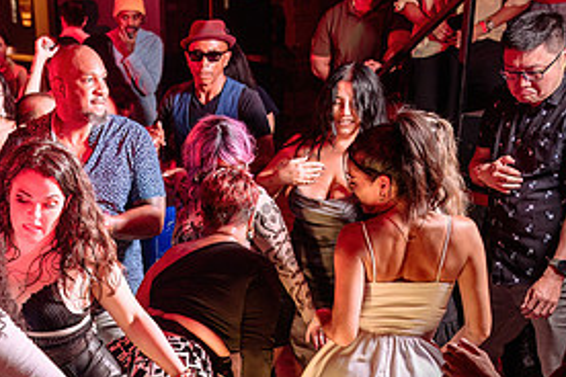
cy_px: 325
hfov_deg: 31.9
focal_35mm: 61
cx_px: 103
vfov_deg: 21.8
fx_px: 959
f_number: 3.2
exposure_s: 1/40
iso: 800
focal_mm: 29
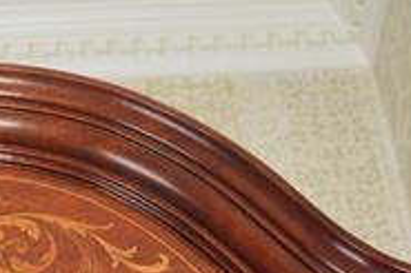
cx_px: -98
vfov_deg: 9.2
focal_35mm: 146
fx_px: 1665
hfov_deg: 13.6
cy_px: 371
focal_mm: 30
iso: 900
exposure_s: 1/60
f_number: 4.5
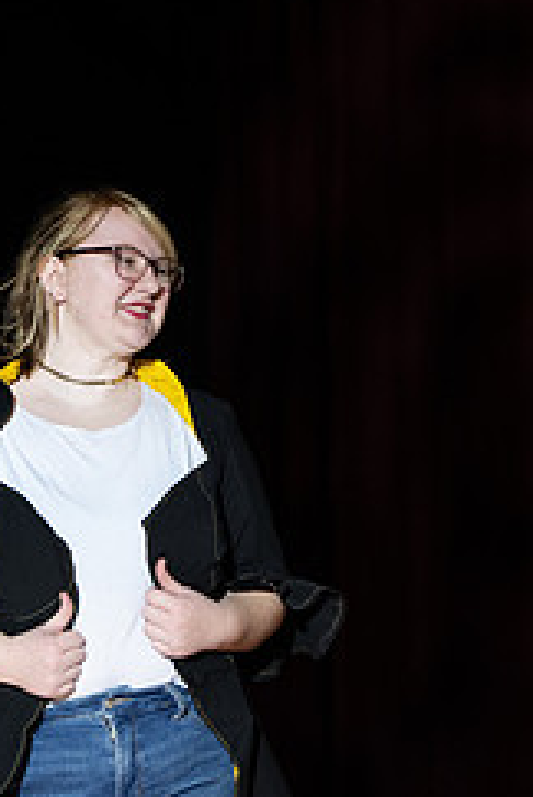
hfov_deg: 5.5
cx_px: 294
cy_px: 697
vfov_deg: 8.1
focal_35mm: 252
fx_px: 5580
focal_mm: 81
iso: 800
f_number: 3.5
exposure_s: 1/640
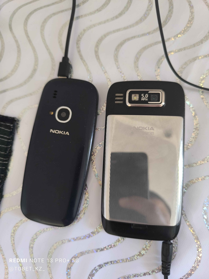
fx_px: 185
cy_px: 140
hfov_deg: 58.9
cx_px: 104
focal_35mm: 23
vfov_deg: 73.9
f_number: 1.65
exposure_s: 1/25
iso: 1250
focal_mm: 6.14
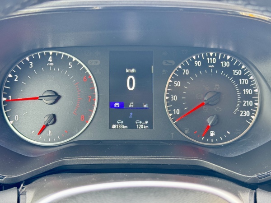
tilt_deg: -22.1
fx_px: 376
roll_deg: -0.4
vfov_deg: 30.3
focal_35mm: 48
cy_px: 102
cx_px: 136
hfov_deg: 39.7
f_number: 1.78
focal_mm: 6.76
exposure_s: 1/60
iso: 125
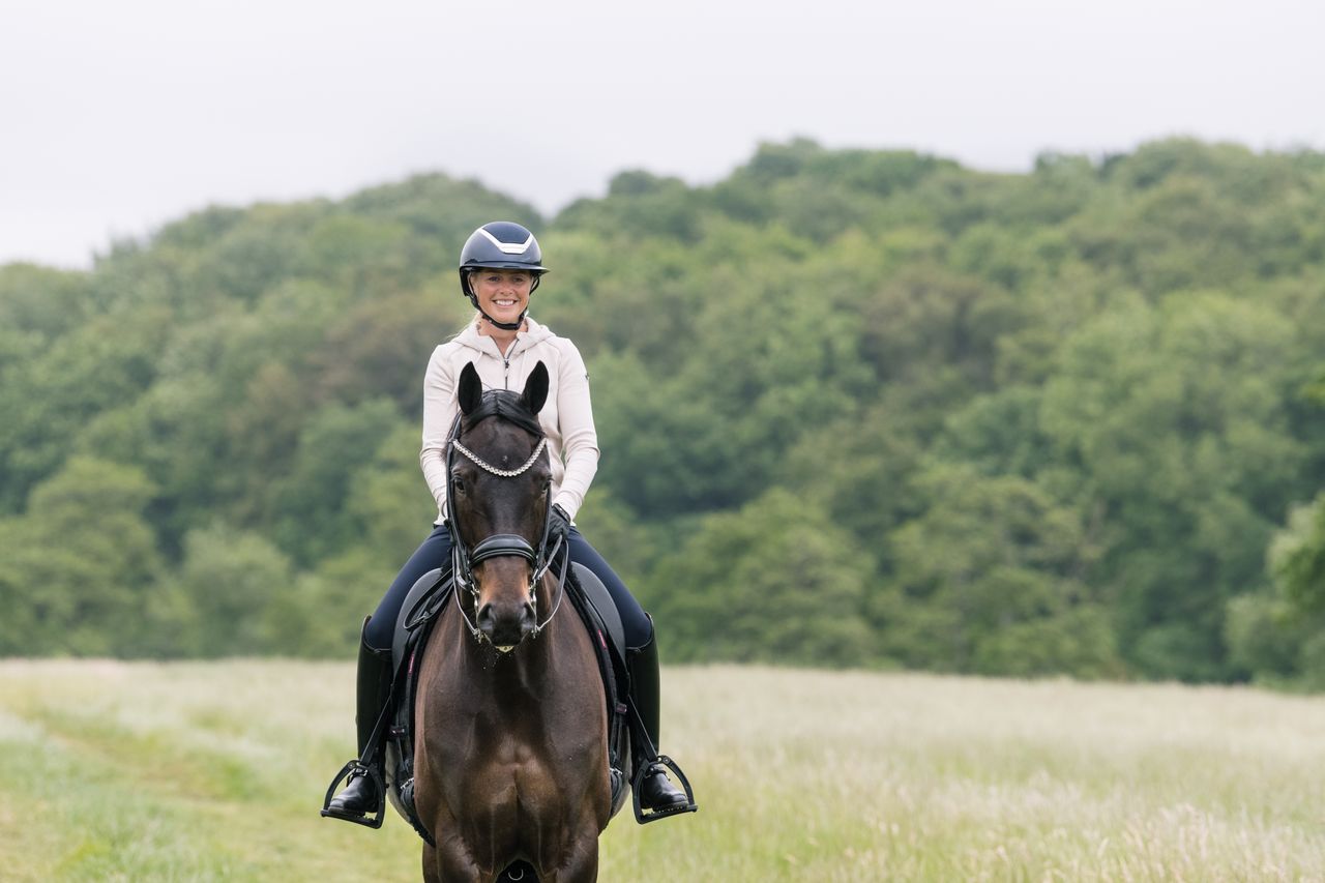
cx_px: 662
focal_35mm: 170
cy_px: 442
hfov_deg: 12.1
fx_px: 6256
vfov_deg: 8.1
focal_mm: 170
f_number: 4.5
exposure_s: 1/2000
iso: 1000
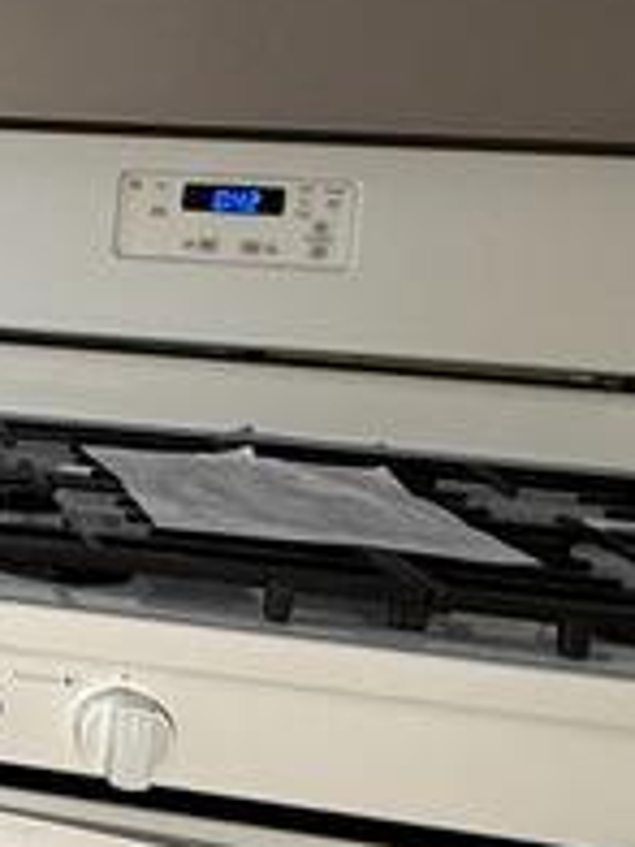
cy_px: 350
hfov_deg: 14.3
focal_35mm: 73
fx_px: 1785
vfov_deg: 26.6
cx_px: -847
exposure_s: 1/120
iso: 250
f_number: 2.2
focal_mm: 2.22
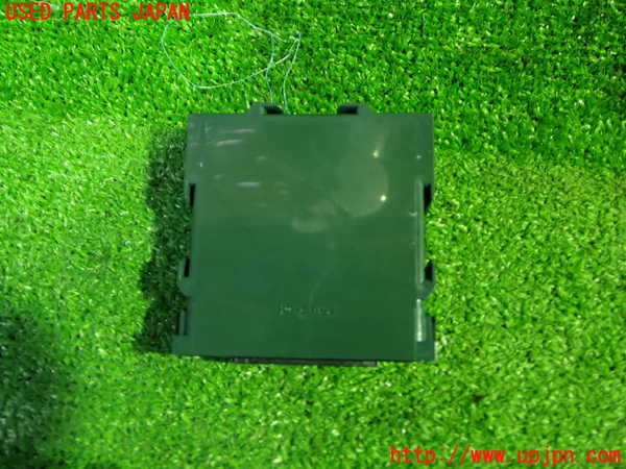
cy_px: 234
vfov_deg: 39.7
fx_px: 651
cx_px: 313
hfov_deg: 51.4
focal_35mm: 36
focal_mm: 6.37
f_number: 2.5
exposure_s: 1/20
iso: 800
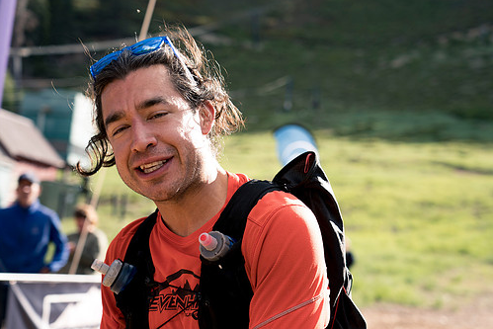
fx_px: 986
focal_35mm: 72
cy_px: 189
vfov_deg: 18.9
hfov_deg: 28.1
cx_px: 227
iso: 125
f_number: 4.5
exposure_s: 1/400
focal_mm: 62
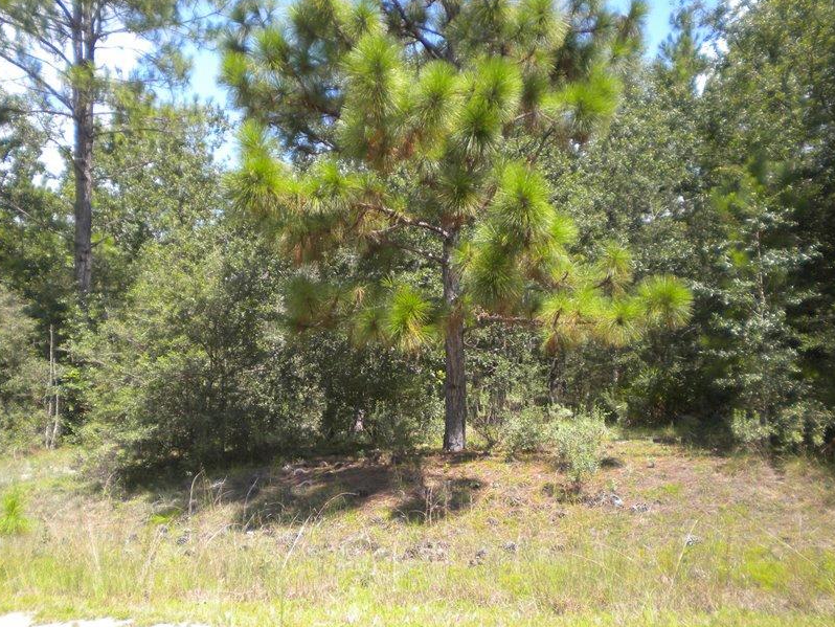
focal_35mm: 40
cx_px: 384
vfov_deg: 35.9
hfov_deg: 46.7
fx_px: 965
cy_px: 350
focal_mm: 6.3
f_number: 3.1
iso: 108
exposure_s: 1/526
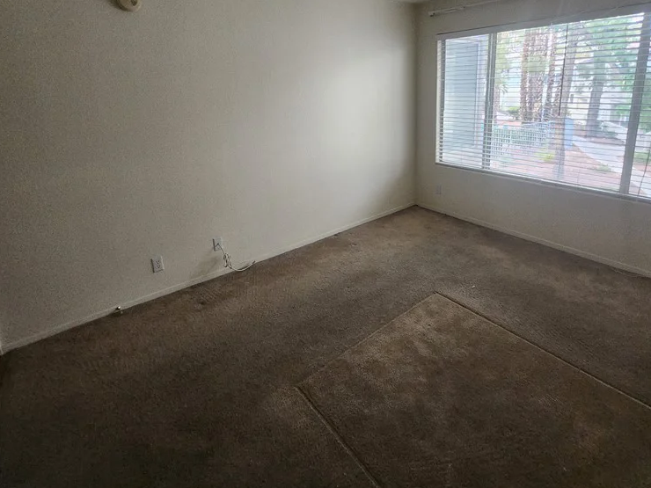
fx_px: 339
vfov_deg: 69.5
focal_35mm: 18
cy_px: 162
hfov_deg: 87.6
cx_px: 347
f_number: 2.2
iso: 200
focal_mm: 1.74
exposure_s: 1/60
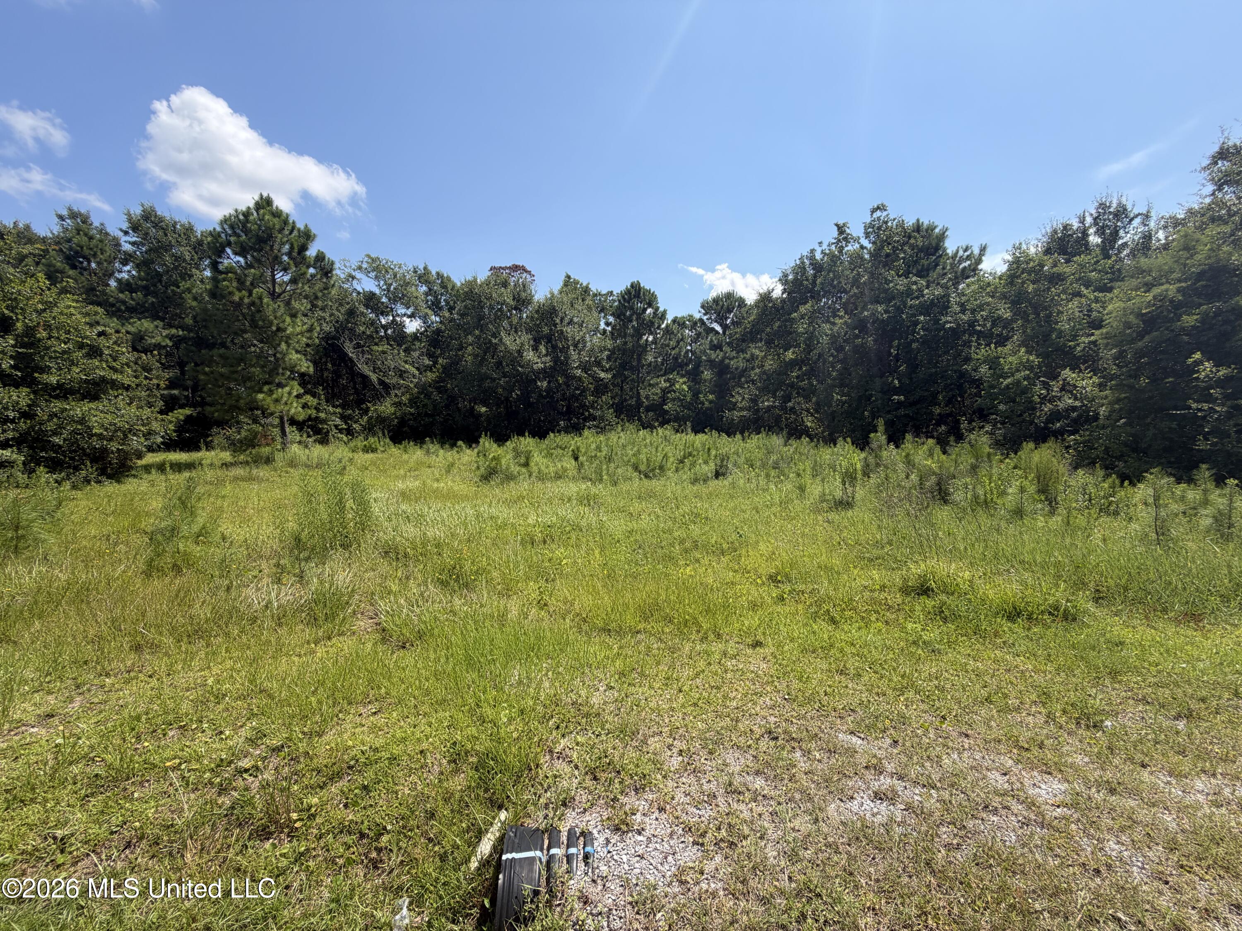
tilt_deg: -4.8
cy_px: 466
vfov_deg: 85.7
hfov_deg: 102.1
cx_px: 621
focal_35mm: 14
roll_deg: +0.4
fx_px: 502
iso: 20
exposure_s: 1/779
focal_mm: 2.22
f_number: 2.2
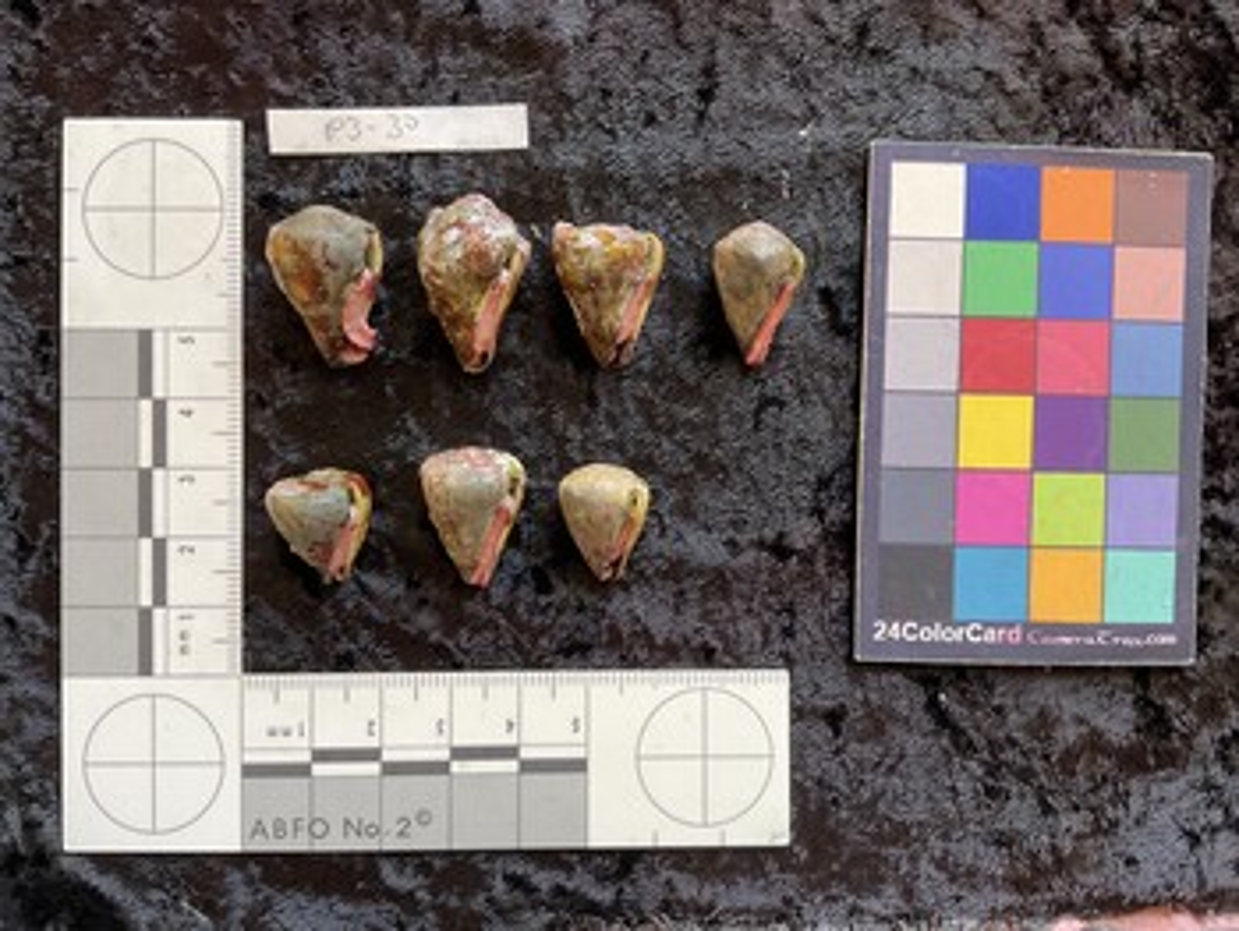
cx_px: 620
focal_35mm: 29
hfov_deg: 61.6
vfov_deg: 48.3
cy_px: 466
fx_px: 1039
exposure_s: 1/60
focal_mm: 3
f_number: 1.8
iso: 64
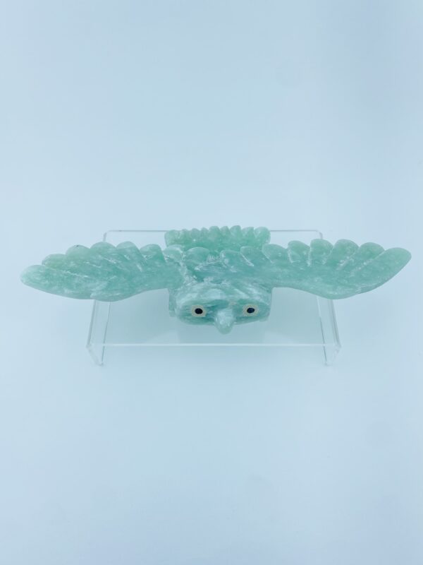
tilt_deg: -57.0
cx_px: 212
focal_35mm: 26
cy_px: 282
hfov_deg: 53.1
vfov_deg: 67.3
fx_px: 424
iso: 32
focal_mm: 4.25
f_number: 1.8
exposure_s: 1/890
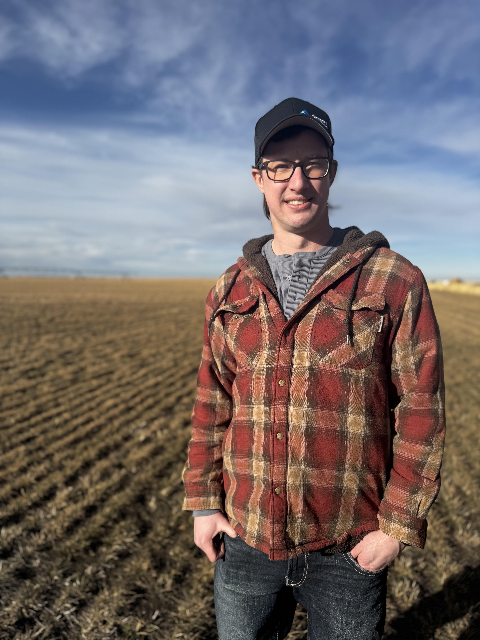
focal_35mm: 24
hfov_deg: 56.8
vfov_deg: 71.6
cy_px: 320
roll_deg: -1.0
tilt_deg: -4.3
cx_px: 240
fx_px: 444
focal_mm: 6.76
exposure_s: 1/5814
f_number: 1.78
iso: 80
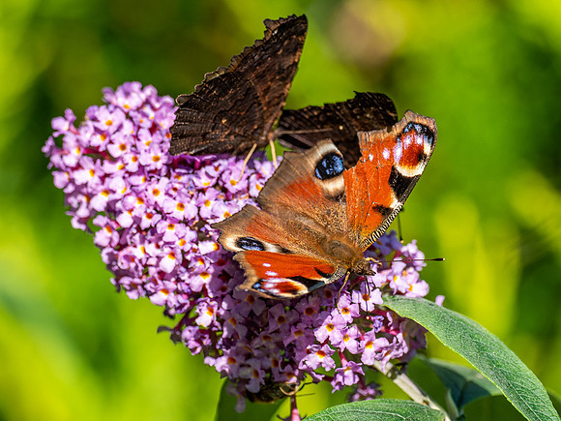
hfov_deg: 2.6
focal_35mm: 750
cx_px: 274
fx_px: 12152
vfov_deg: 2.0
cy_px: 166
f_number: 4.5
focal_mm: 300
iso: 200
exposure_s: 1/640
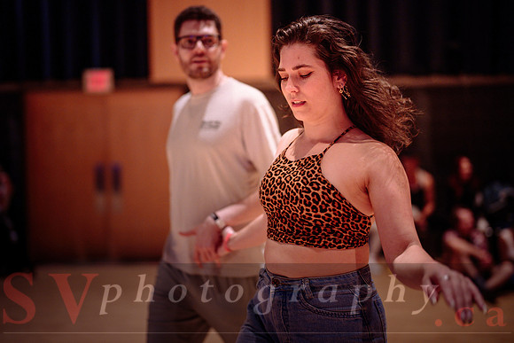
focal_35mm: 52
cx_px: 246
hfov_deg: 38.1
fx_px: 743
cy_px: 164
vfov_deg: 26.0
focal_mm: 50
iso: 1600
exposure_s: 1/250
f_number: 1.2
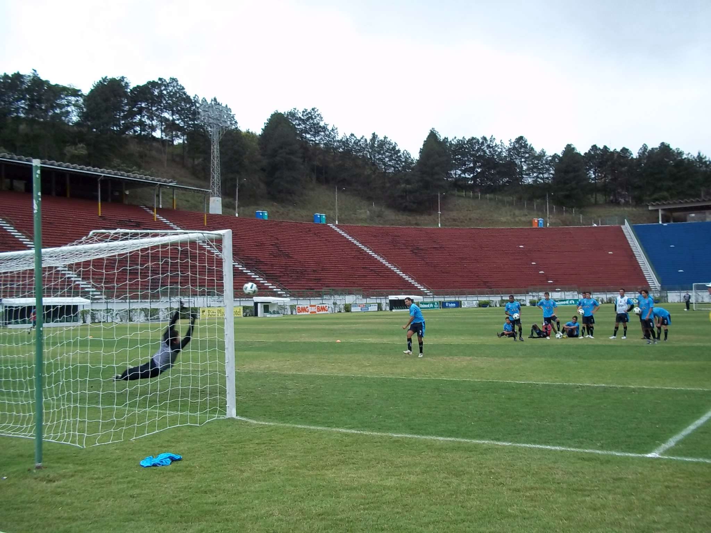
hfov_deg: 51.4
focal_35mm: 36
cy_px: 266
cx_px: 356
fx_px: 739
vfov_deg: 39.7
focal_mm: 6.5
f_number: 3.1
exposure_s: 1/160
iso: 80
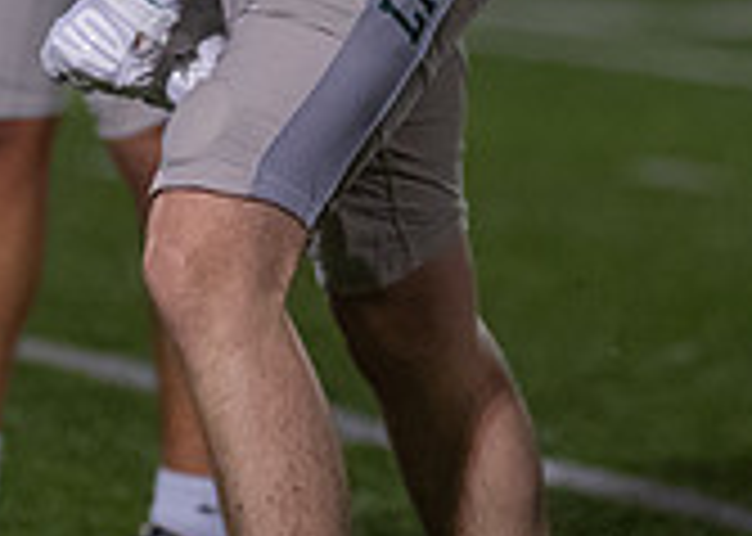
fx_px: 20636
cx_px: 252
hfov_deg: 2.1
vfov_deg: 1.5
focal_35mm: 967
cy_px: -464
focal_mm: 180
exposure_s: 1/1000
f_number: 2.8
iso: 2500
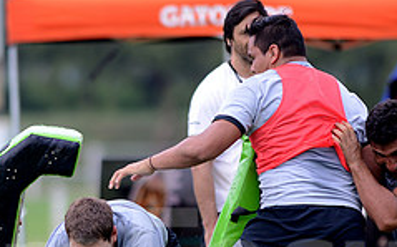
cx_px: 60
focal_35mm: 743
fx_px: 8033
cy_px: 258
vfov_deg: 1.8
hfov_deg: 2.8
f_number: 2.8
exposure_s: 1/800
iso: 200
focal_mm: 300
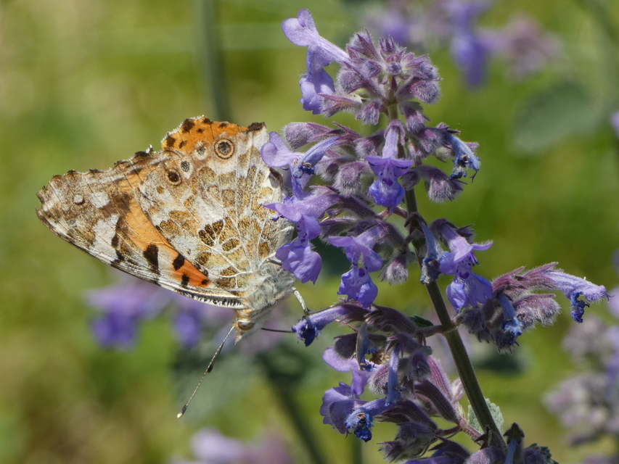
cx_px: 310
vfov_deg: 3.7
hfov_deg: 5.0
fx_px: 7154
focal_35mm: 400
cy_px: 232
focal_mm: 71.7
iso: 80
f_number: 5.6
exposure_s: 1/160
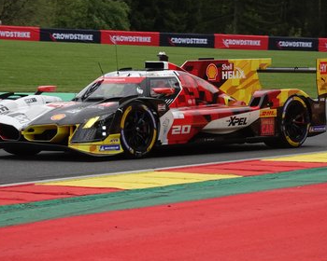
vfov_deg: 7.0
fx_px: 2149
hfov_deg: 8.7
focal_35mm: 222
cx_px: 170
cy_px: 127
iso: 125
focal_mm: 67.46
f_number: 4
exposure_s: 1/800
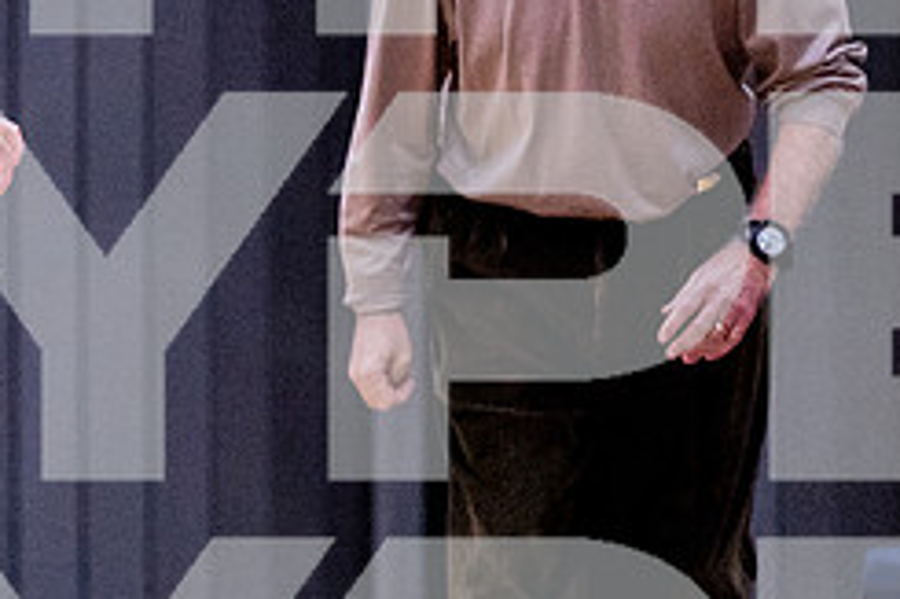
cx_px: -342
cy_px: 242
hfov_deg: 2.3
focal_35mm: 909
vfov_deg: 1.5
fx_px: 22709
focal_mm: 200
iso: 2000
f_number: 2.8
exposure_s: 1/1250
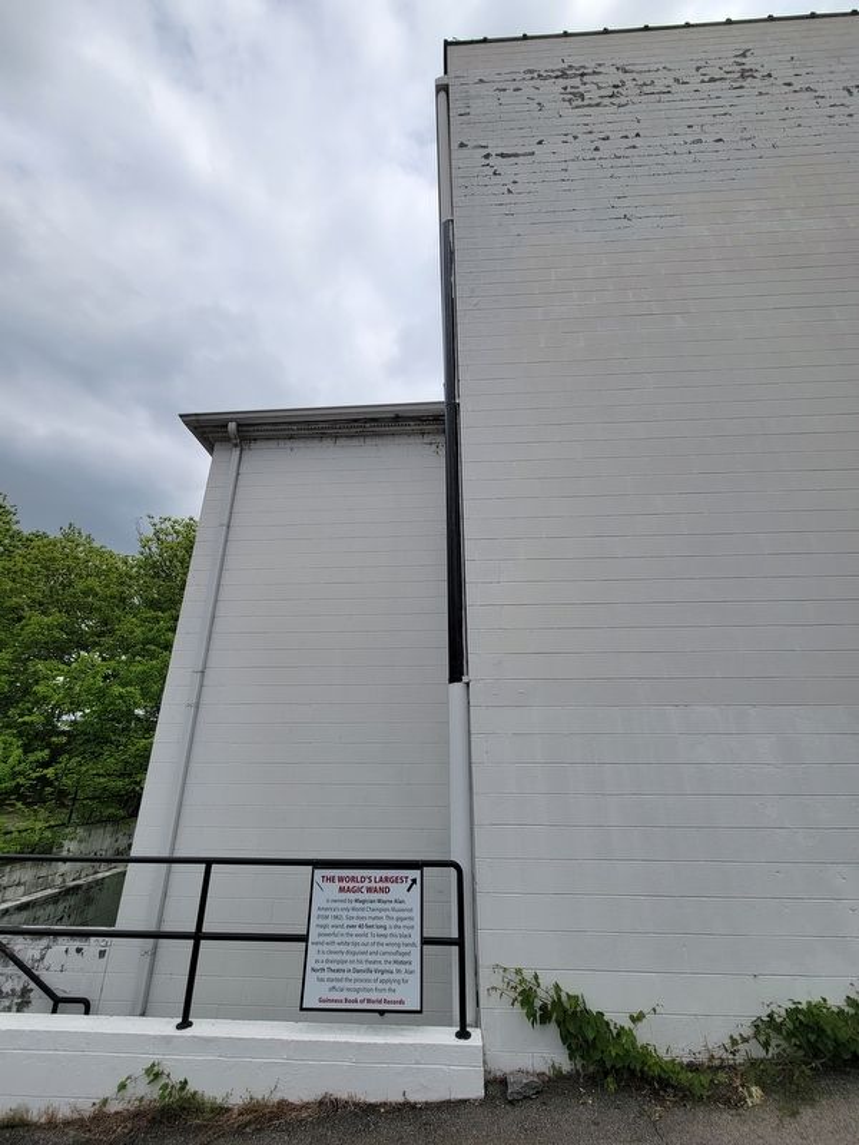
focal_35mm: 13
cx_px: 430
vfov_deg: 106.2
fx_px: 430
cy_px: 572
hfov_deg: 89.9
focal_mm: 2.2
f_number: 2.2
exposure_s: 1/3687
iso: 50
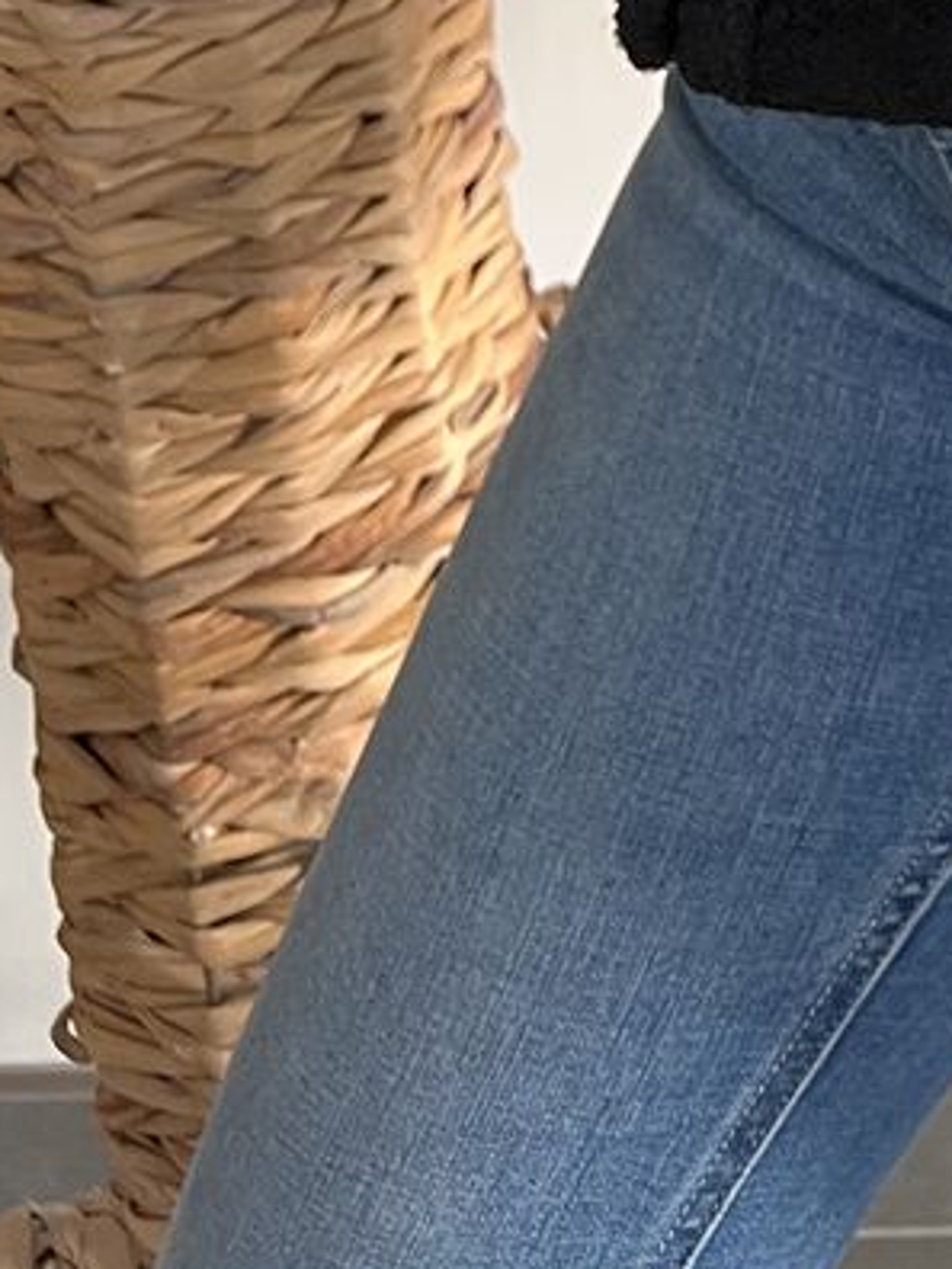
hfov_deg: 12.8
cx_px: 1741
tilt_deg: -18.5
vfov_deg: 15.7
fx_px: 3850
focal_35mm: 105
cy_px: -1099
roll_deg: -1.6
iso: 125
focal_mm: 5.7
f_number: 1.5
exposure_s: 1/66
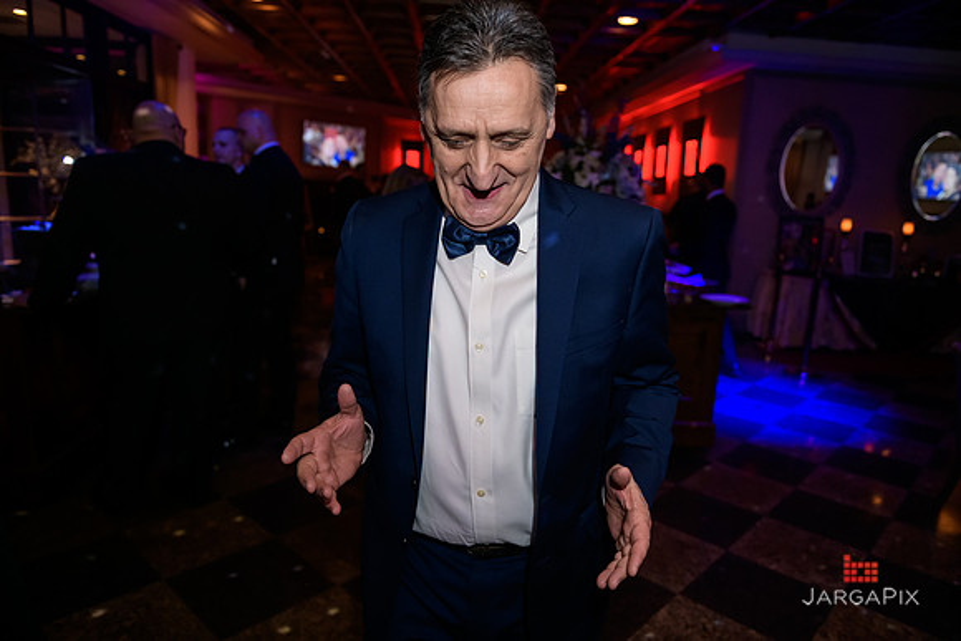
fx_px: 641
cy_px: 320
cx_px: 480
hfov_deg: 73.7
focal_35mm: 24
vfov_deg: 53.2
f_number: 3.2
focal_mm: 24
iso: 1600
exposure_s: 1/125
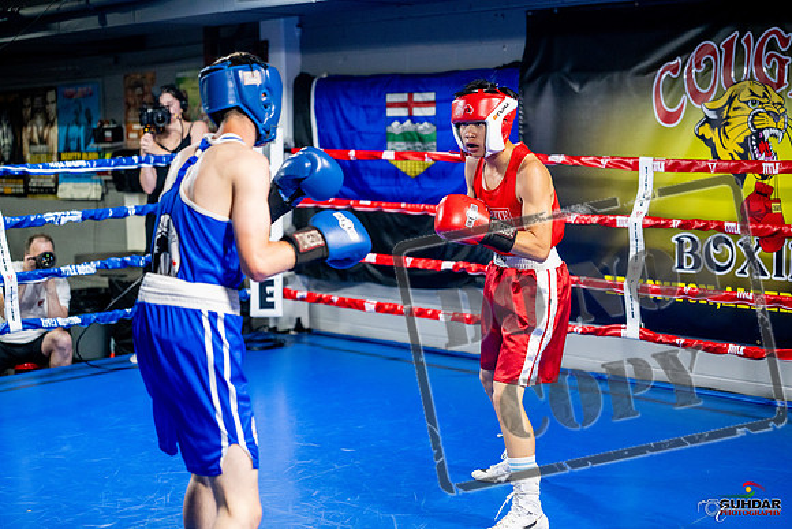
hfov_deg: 36.2
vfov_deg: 24.6
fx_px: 1210
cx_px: 396
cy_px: 264
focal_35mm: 55
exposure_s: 1/800
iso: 4000
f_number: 2
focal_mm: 55
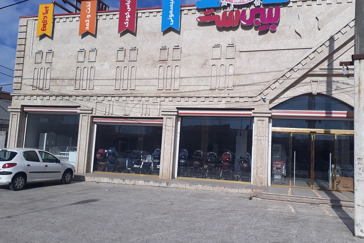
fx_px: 334
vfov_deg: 40.0
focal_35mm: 33
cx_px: 207
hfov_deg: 57.0
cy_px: 118
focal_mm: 3.6
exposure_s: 1/3876
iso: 40
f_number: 1.9
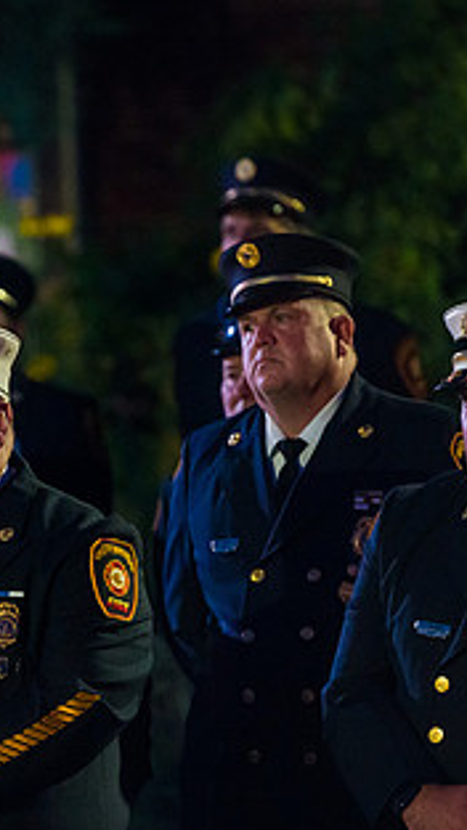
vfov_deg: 6.0
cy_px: 469
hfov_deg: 3.4
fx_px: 7905
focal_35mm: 359
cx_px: -77
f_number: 3.2
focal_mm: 185
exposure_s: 1/50
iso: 6400
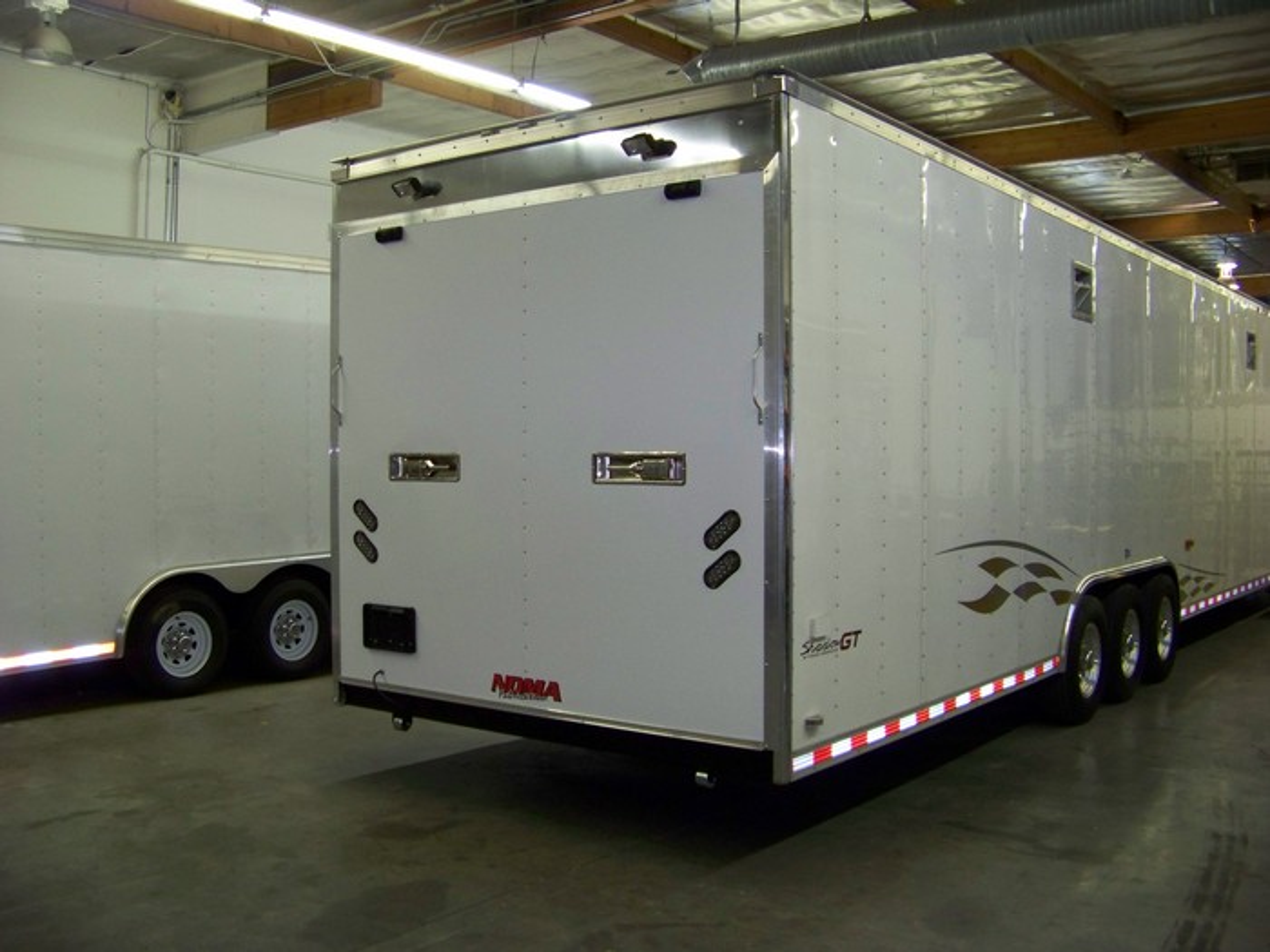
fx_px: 1321
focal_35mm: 36
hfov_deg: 51.4
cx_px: 635
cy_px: 476
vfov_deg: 39.7
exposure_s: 1/30
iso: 200
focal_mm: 5.85
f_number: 2.8
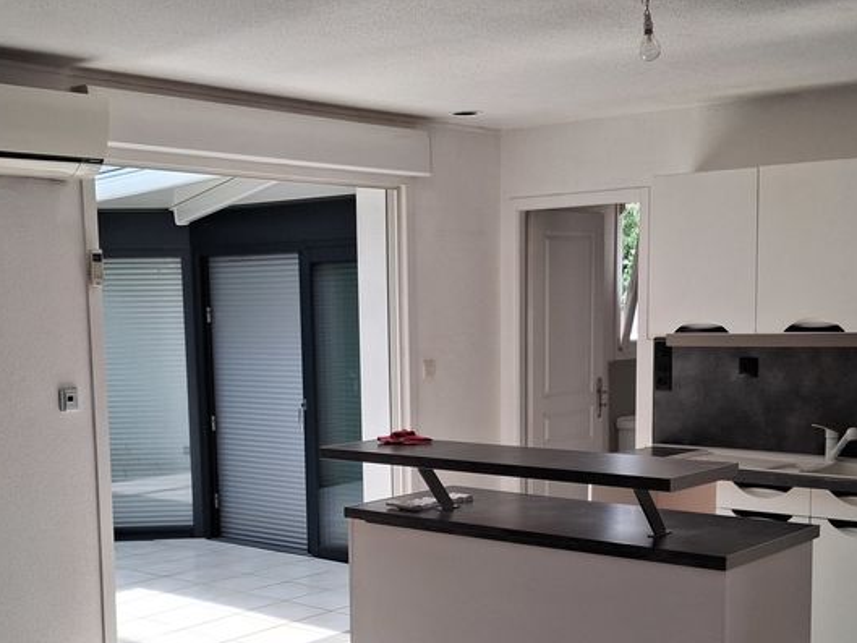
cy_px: 473
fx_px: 1263
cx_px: 377
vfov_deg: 28.2
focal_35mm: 51
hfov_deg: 37.4
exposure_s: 1/120
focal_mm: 4
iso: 40
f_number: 1.8
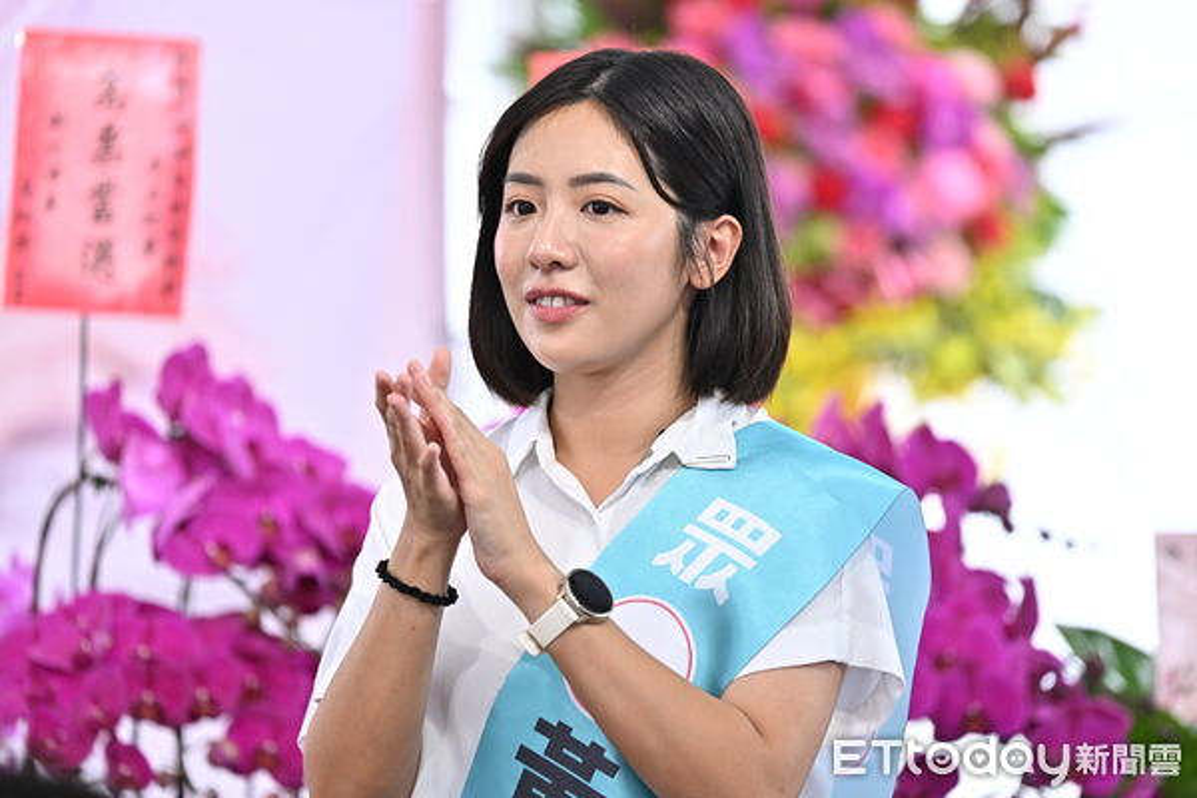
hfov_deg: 6.4
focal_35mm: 320
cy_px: 399
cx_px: 598
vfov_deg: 4.3
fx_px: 10639
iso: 1600
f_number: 5.6
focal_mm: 320
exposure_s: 1/320
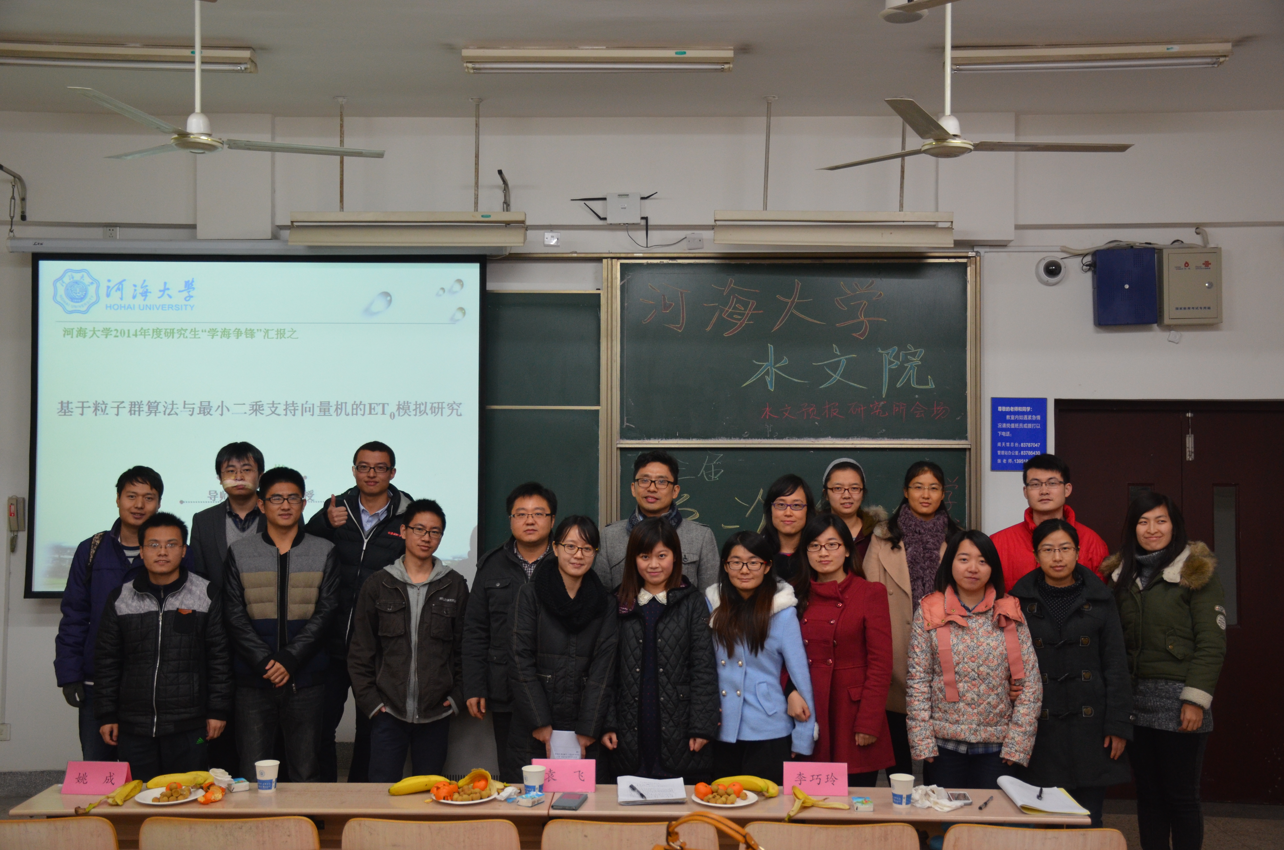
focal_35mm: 40
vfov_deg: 32.9
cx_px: 642
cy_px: 425
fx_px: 1442
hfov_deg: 48.0
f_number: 4
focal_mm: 27
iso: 800
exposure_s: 1/50
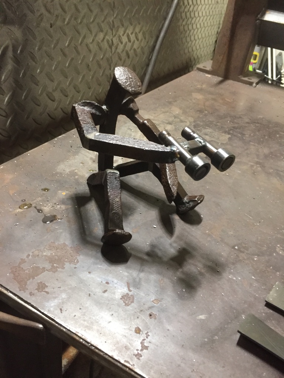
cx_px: 142
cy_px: 189
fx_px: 317
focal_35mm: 29
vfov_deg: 61.7
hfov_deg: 48.2
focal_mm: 4.15
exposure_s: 1/17
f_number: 2.2
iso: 250
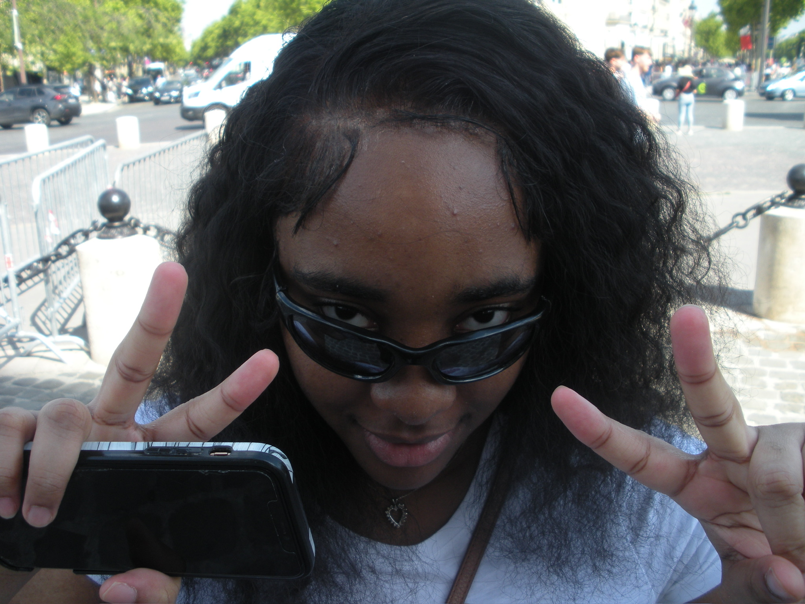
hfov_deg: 51.4
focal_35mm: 36
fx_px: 837
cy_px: 302
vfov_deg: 39.7
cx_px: 402
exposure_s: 1/190
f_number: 3.5
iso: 64
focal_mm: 6.3
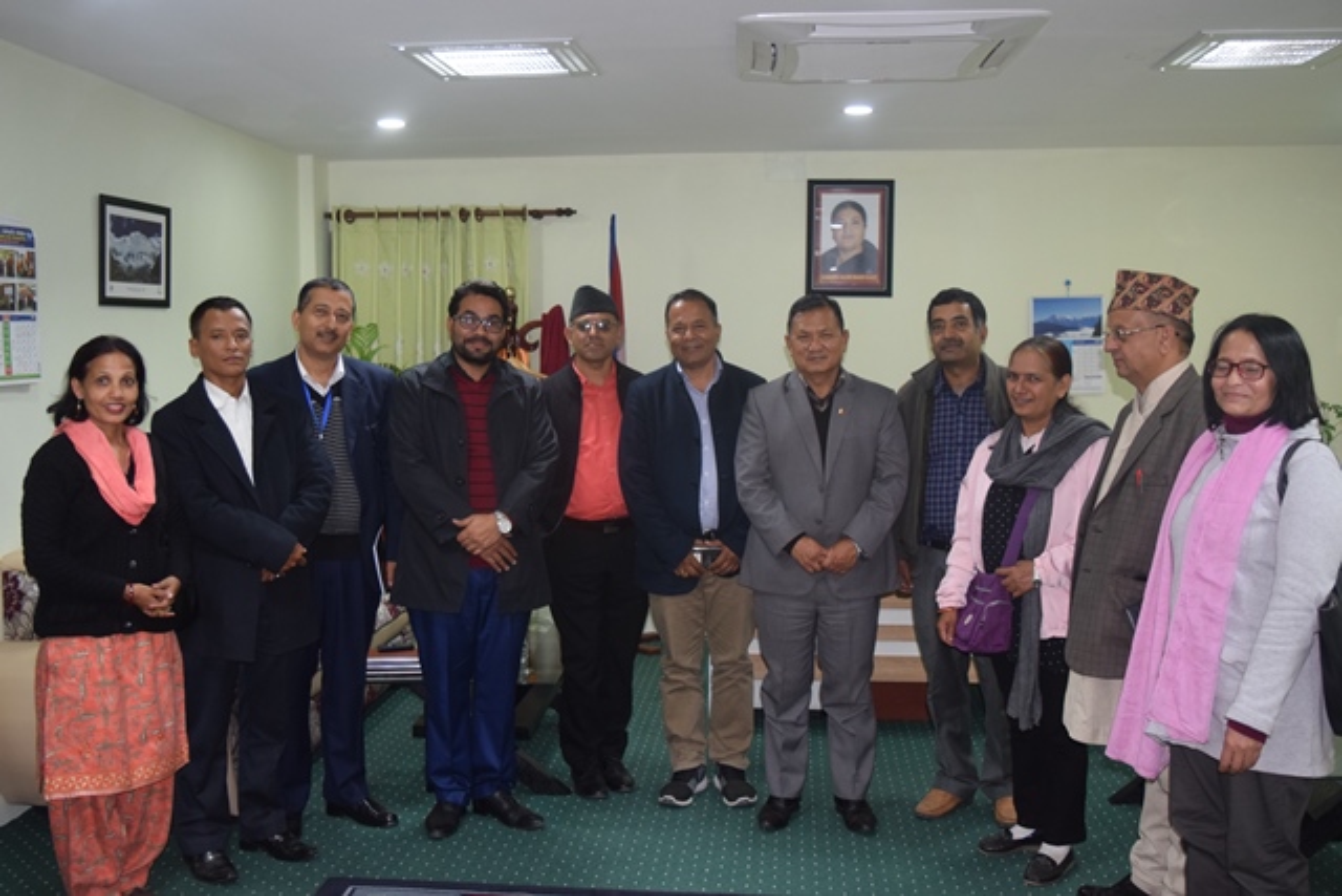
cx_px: 671
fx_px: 1342
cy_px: 448
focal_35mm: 36
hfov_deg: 53.1
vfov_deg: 36.9
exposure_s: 1/60
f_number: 4
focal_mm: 24
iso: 1100
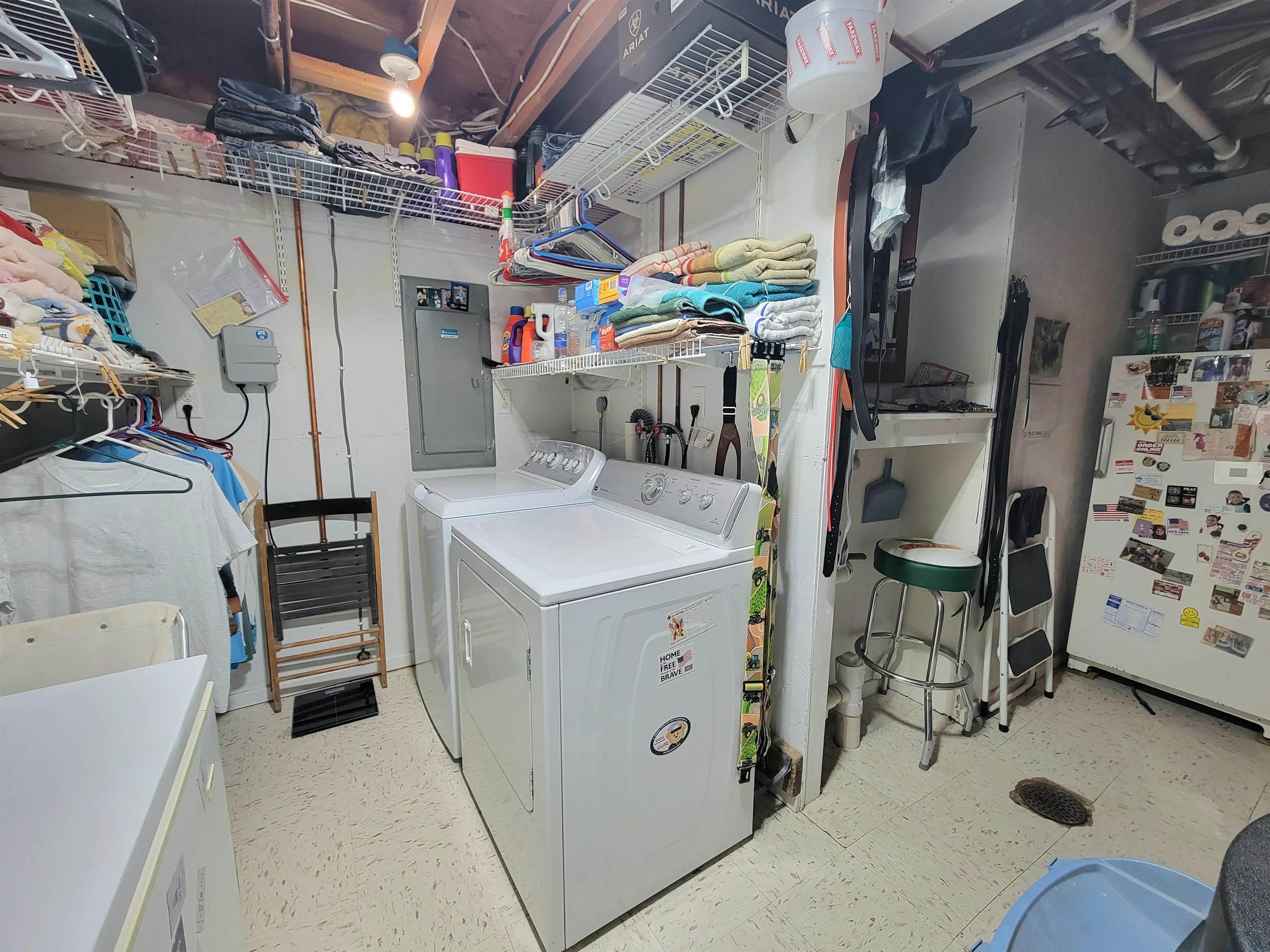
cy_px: 476
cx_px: 635
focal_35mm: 13
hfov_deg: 106.2
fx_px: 477
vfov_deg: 89.9
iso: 125
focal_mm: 2.2
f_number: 2.2
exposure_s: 1/60.2
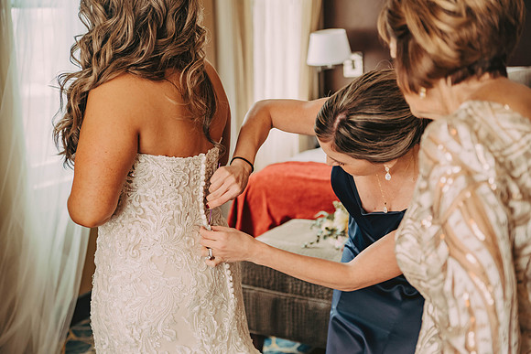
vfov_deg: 22.6
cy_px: 177
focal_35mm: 60
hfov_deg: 33.4
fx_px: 885
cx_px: 266
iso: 800
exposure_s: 1/100
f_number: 3.5
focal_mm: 60
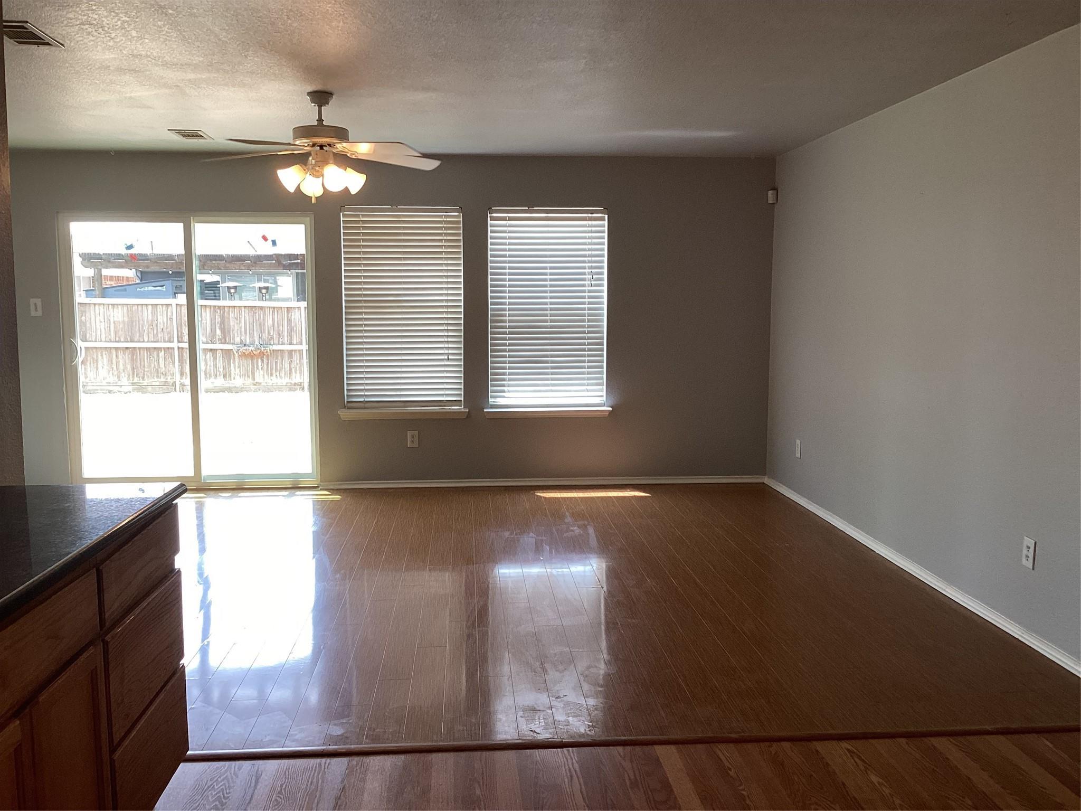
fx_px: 968
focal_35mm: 31
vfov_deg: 45.4
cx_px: 540
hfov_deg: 58.4
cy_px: 406
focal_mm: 3.3
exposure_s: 1/120
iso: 80
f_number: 2.4
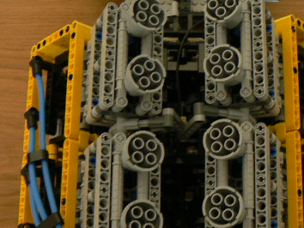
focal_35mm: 65
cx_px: 195
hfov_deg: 29.7
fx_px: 571
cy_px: 183
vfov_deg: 22.3
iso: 100
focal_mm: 6
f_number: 2.8
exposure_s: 1/5
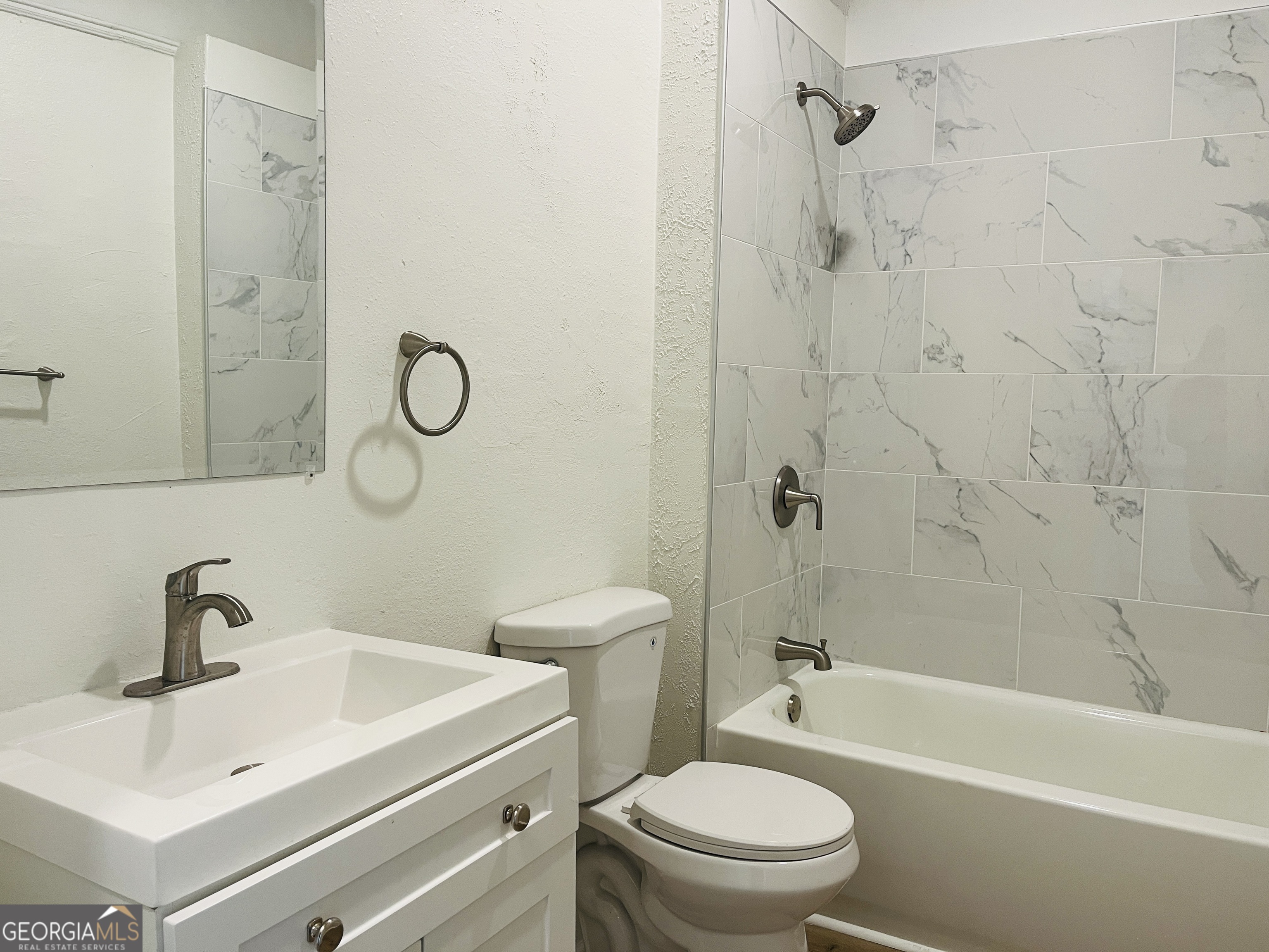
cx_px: 634
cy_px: 476
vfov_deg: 53.1
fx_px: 953
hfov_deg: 67.3
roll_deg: -0.9
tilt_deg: -6.7
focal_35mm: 26
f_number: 1.6
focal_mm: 5.1
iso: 100
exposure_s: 1/60
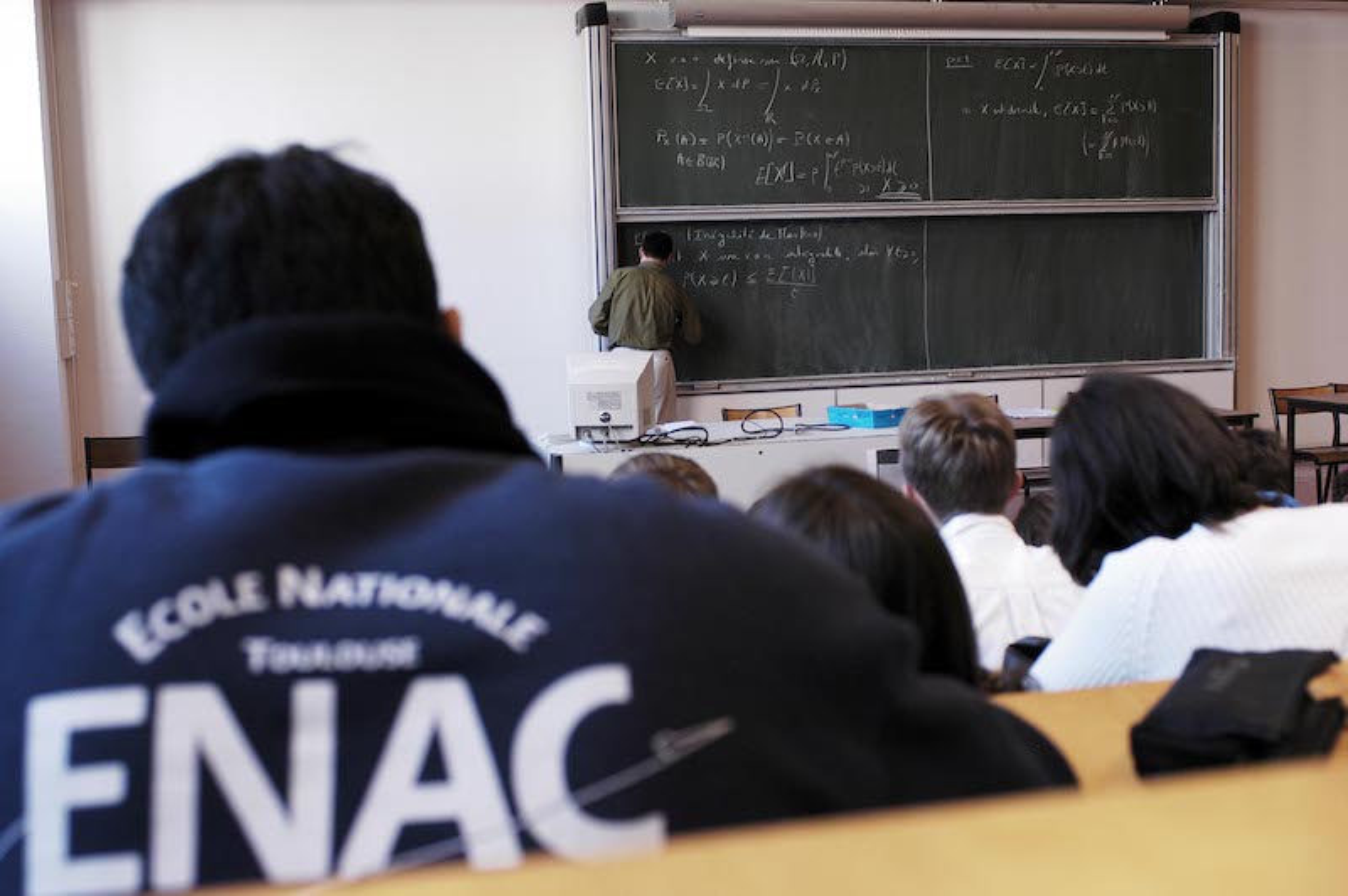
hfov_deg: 46.4
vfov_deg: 31.8
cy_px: 448
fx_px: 1571
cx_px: 674
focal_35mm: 42
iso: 400
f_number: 4
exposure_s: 1/60
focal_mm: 28
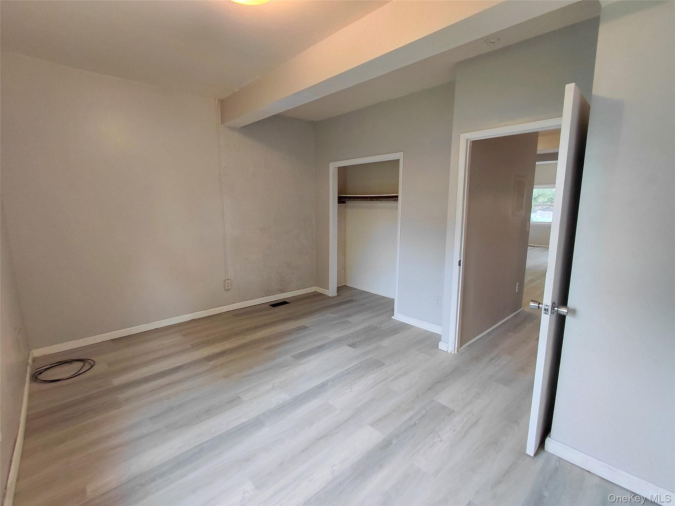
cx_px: 338
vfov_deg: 78.1
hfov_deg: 94.5
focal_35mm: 16
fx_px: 312
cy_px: 253
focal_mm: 1.64
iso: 160
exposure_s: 1/60
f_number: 2.2
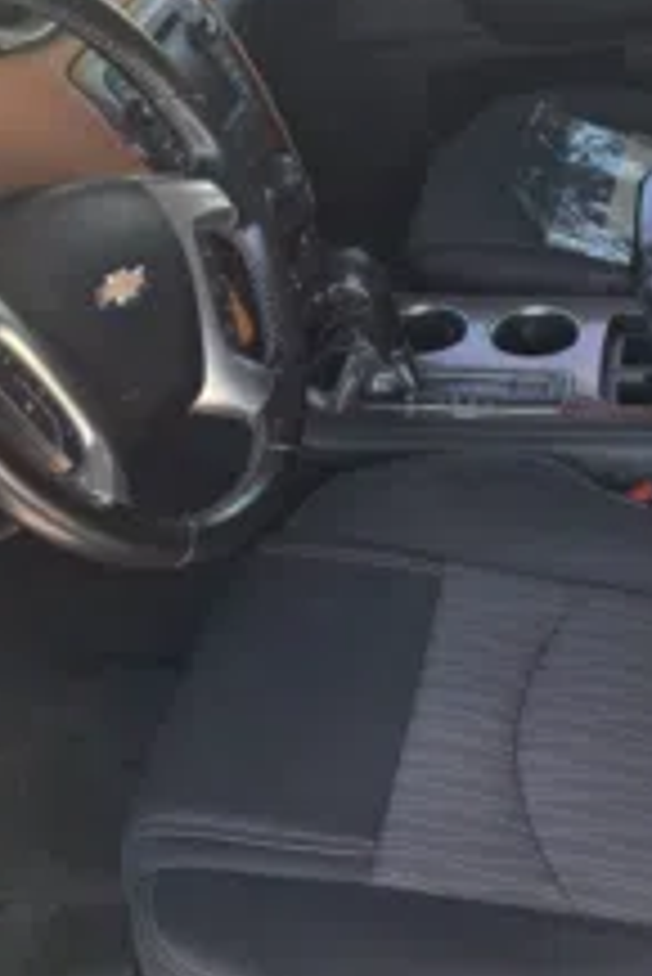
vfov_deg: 44.5
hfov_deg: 30.2
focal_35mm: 44
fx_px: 1193
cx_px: 472
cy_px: 508
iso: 50
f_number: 1.8
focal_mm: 5.54
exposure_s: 1/156
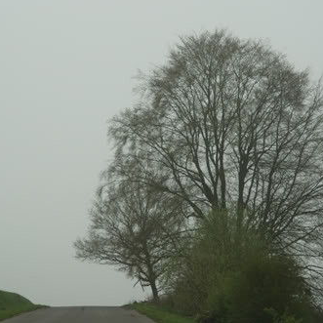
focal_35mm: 145
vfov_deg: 12.1
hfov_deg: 12.1
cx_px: 141
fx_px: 1527
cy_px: 162
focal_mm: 75
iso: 200
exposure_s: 1/125
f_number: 5.6
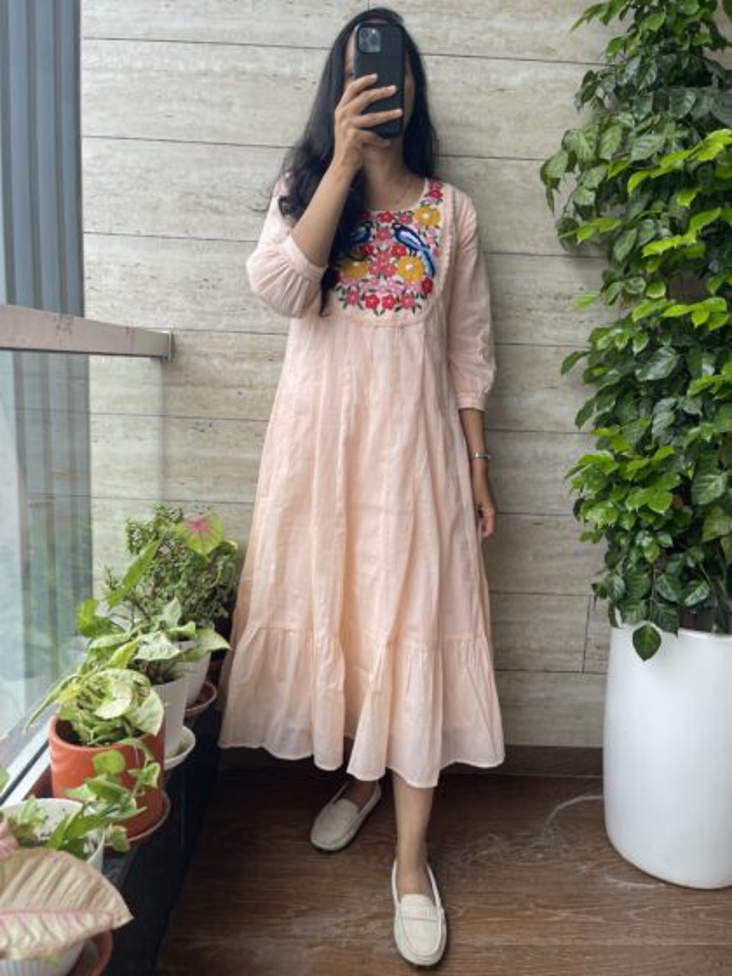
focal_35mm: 25
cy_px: 488
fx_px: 705
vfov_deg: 69.4
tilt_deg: -9.6
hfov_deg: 54.9
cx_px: 366
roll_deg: -2.6
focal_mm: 5.1
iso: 32
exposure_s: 1/1513
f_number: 1.6
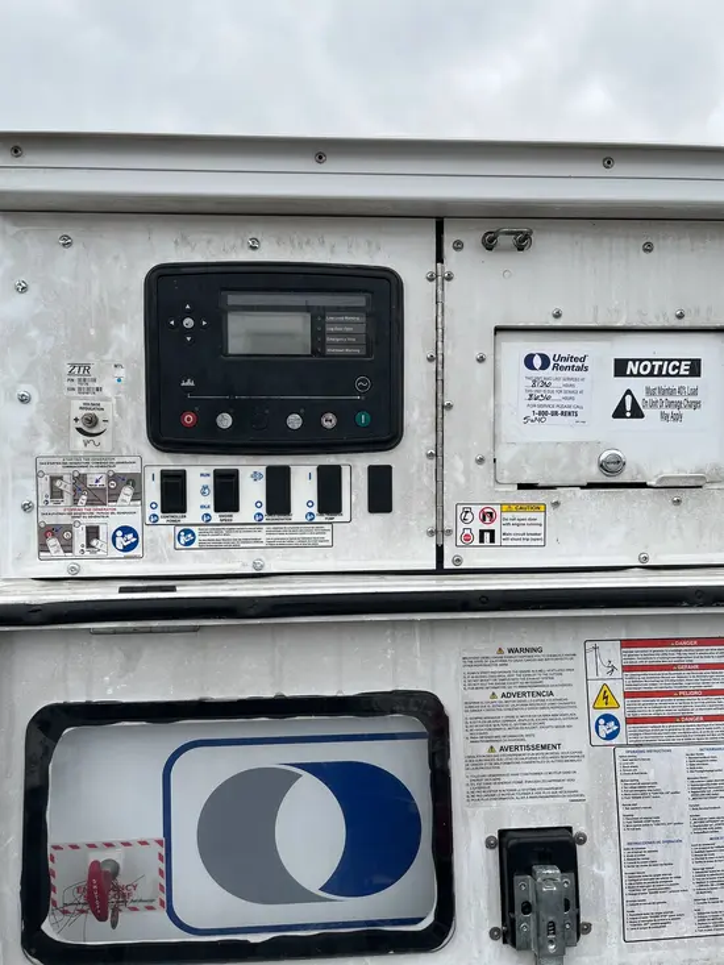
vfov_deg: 67.3
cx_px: 362
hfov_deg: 53.1
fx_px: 725
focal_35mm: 26
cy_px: 482
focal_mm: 5.1
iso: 50
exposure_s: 1/2513
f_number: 1.6
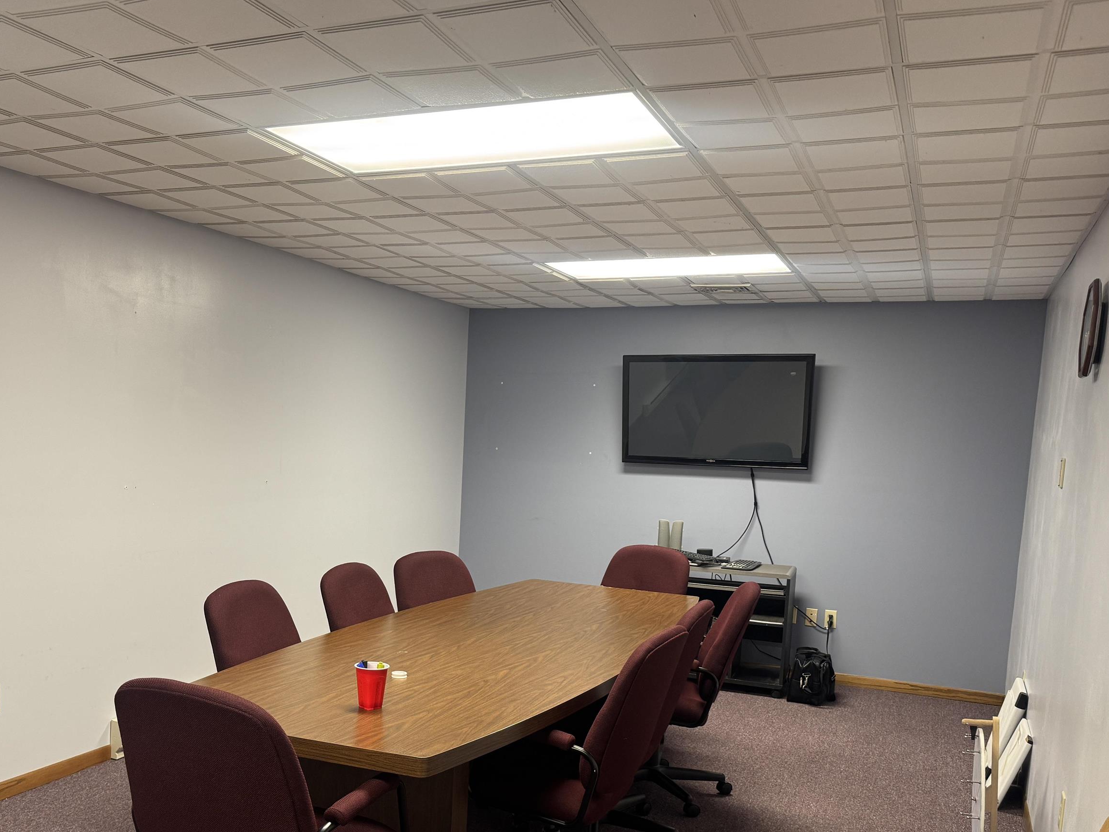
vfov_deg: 43.6
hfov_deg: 56.6
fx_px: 1025
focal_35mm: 32
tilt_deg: -8.5
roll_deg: -4.0
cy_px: 547
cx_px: 468
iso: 160
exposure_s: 1/60
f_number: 1.78
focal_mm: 6.76
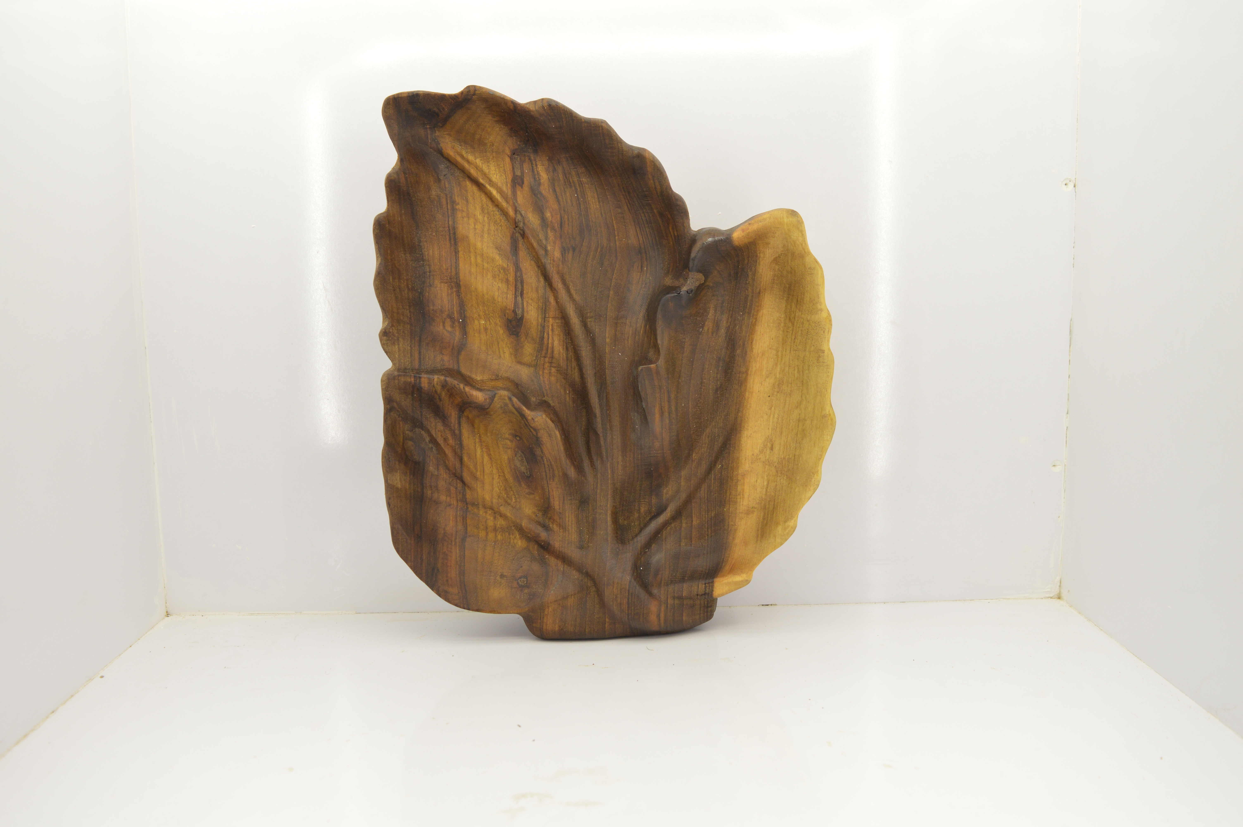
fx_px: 1035
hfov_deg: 62.0
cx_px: 622
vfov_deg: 43.5
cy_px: 414
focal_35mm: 30
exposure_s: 1/125
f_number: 5.6
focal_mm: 20
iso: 280
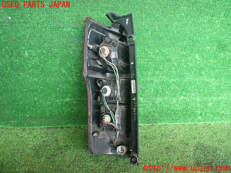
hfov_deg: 60.0
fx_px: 200
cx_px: 116
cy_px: 86
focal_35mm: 30
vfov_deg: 46.8
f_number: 2.3
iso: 320
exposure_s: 1/125
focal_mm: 5.4
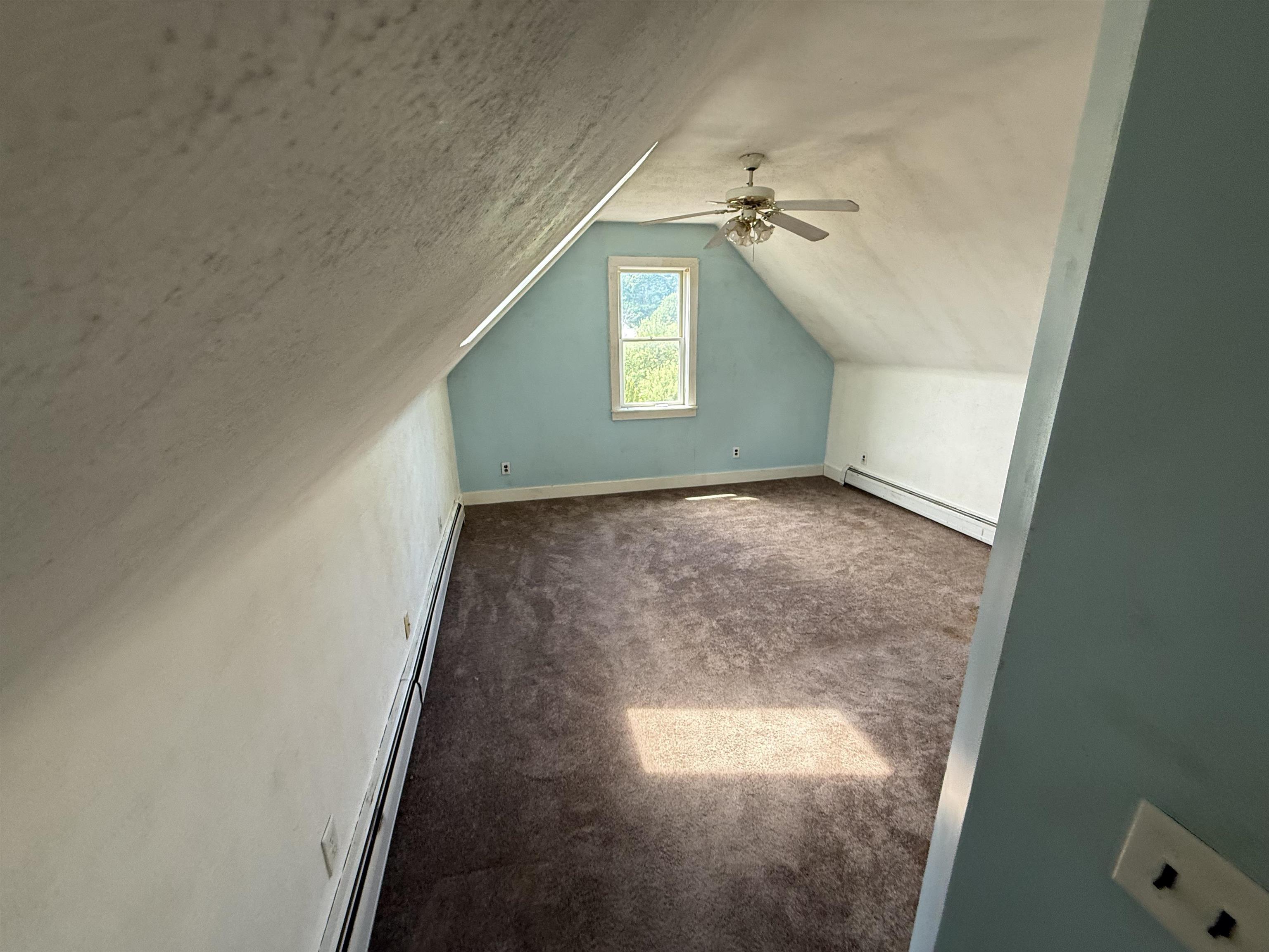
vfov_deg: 85.7
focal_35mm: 14
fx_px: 513
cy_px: 476
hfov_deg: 102.1
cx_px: 634
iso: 250
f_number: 2.2
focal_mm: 2.22
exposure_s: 1/99
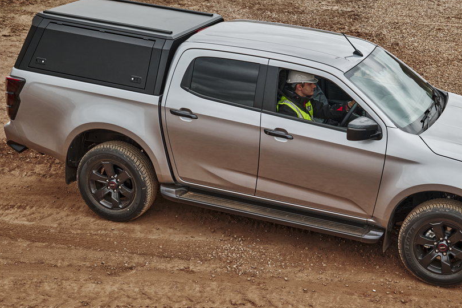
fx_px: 911
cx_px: 312
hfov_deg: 28.3
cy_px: 153
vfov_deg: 19.2
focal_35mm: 71
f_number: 7.1
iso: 640
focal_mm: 45
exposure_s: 1/200
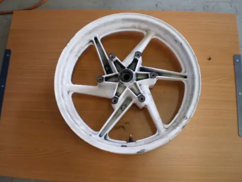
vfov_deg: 39.7
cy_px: 91
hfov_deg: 51.4
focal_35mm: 36
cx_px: 121
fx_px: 252
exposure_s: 1/30
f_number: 3.1
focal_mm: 6.3
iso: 100
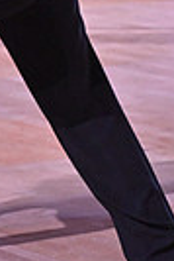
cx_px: -114
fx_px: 3160
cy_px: -88
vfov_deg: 4.7
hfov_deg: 3.1
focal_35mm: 437
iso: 5000
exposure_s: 1/400
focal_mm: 100
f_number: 5
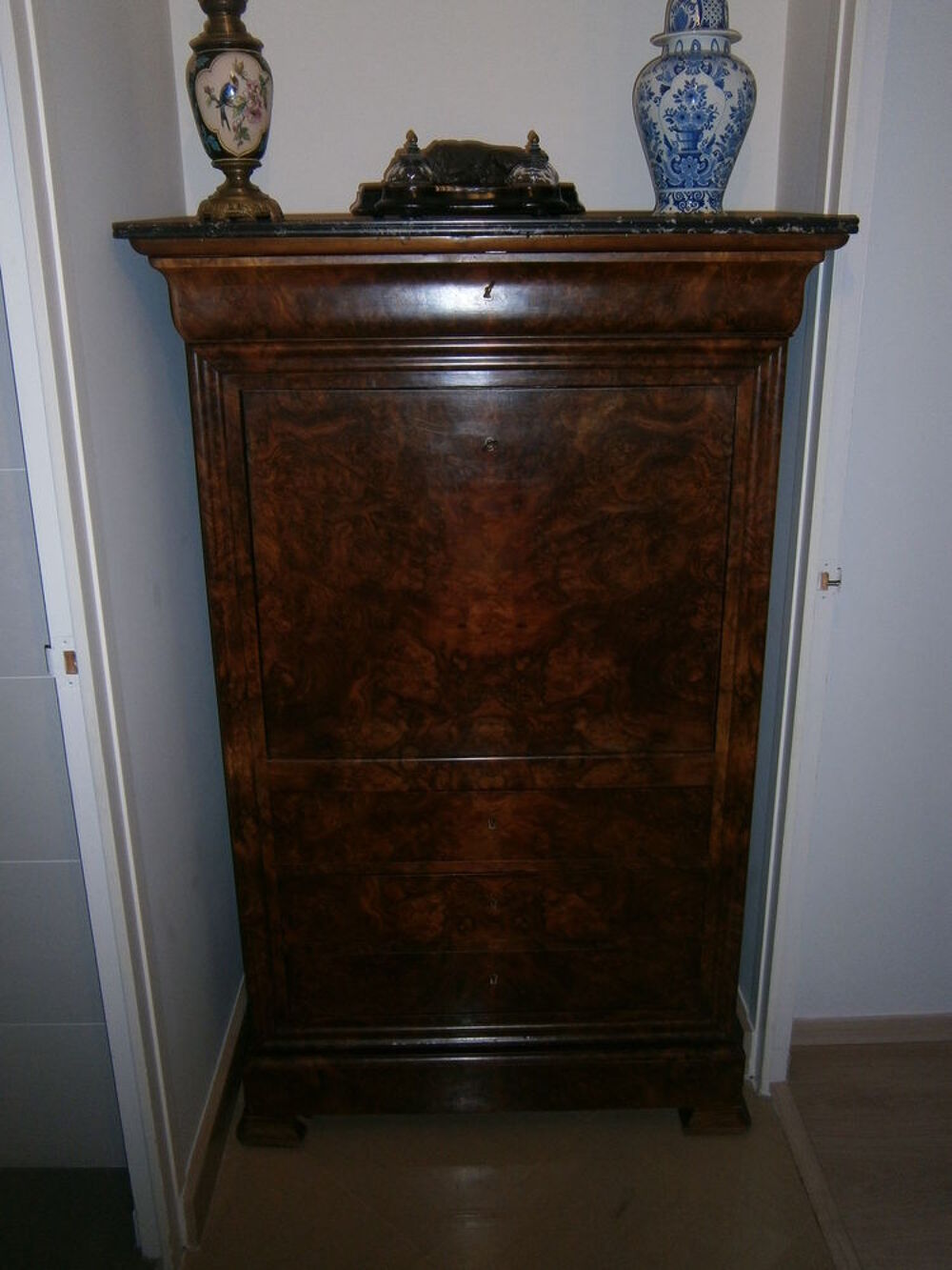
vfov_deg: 58.3
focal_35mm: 31
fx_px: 1137
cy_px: 635
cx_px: 476
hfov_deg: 45.4
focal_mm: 5.5
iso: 125
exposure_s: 1/30
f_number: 2.9
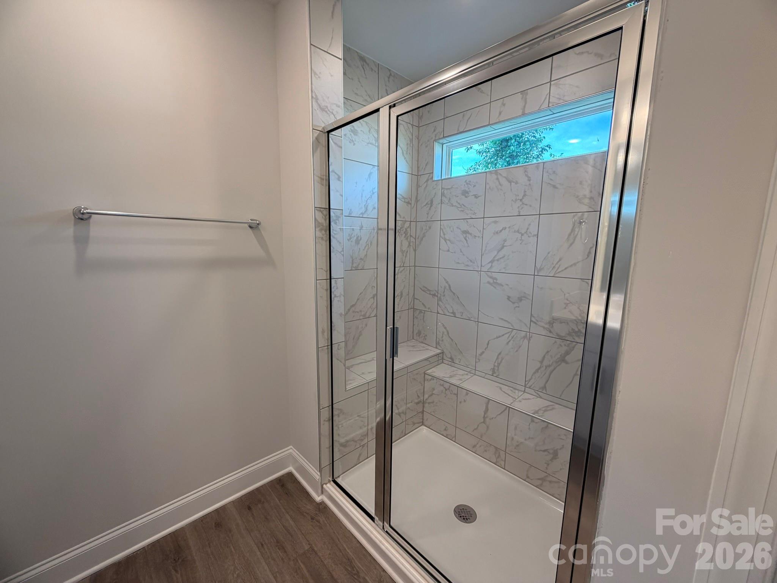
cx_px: 388
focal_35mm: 14
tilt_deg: -9.4
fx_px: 314
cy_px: 292
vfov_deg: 85.7
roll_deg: -1.0
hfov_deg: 102.1
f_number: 2.2
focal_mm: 2.22
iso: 160
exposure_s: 1/120
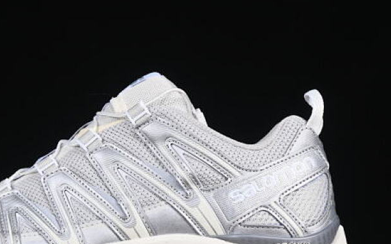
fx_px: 1438
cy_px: 160
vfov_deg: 9.7
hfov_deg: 15.4
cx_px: 117
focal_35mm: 135
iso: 160
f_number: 8
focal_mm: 50
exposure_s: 1/80
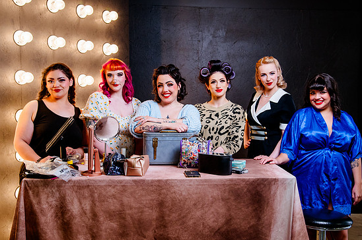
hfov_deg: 43.6
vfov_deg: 29.8
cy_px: 122
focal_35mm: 45
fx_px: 452
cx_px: 204
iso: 1600
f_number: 5.6
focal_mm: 38
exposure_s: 1/100
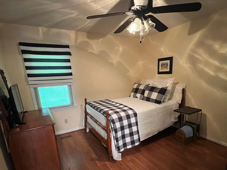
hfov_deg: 84.5
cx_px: 122
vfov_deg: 67.1
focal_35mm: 19
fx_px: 125
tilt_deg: -17.0
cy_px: 111
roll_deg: +2.2
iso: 1000
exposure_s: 1/40
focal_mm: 1.57
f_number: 1.8
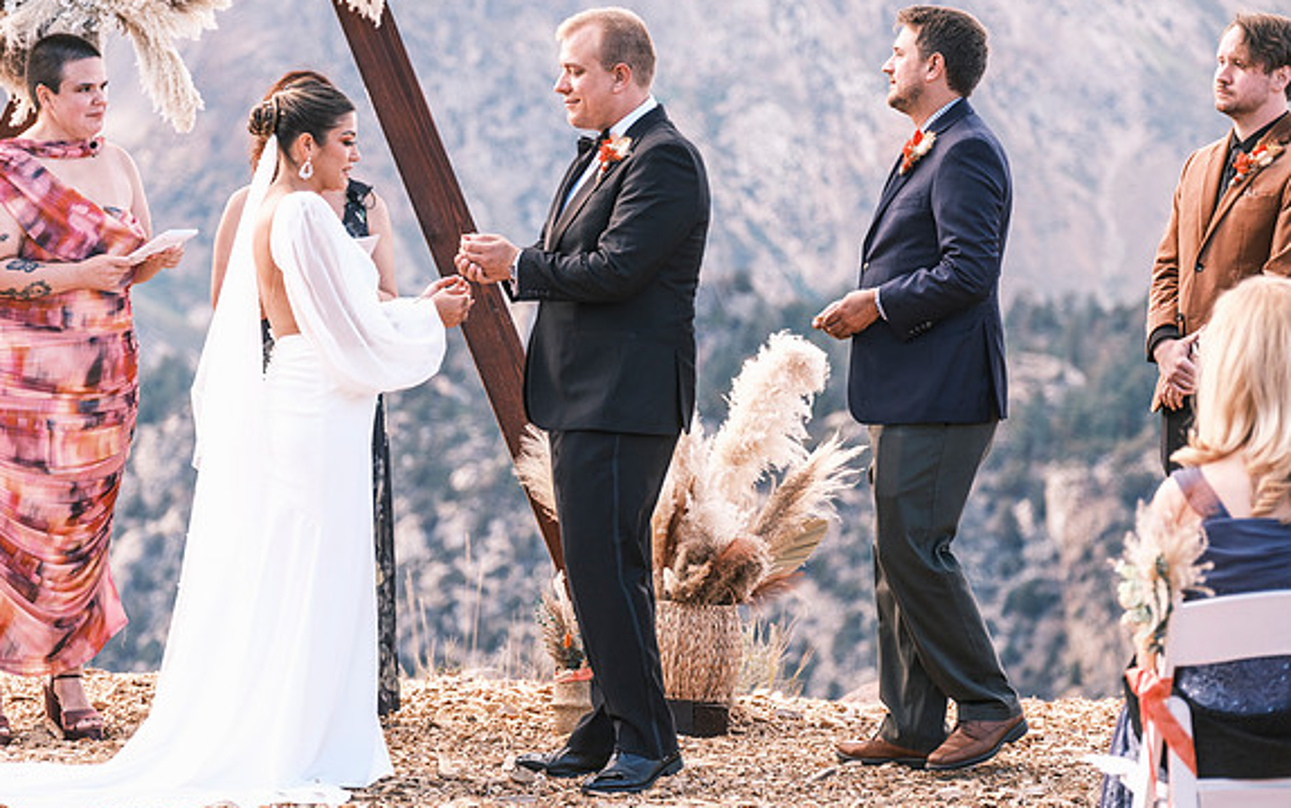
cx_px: 643
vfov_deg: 9.7
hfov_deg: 15.5
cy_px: 386
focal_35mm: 135
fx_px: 4751
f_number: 2.8
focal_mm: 87.1
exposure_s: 1/480
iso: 400
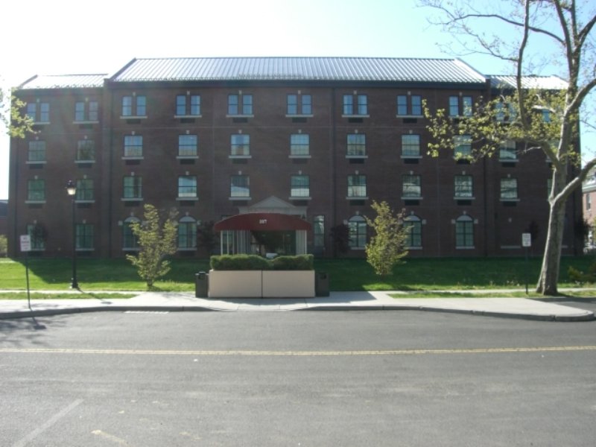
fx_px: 654
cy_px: 224
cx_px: 298
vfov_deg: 37.7
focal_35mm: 38
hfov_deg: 49.0
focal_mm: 6.2
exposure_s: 1/250
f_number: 4.3
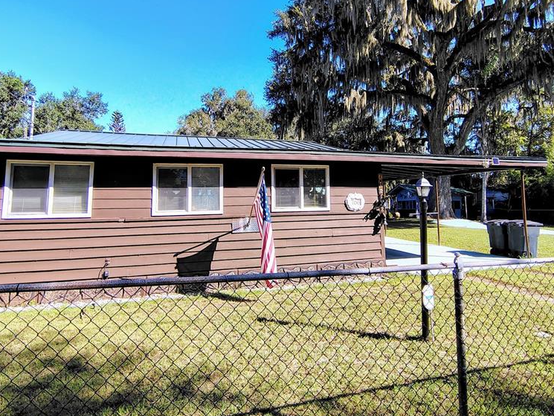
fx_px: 352
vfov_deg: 60.5
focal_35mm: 22
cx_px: 293
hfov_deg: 76.3
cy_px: 163
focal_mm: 2.13
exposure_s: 1/417
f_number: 2.2
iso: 100
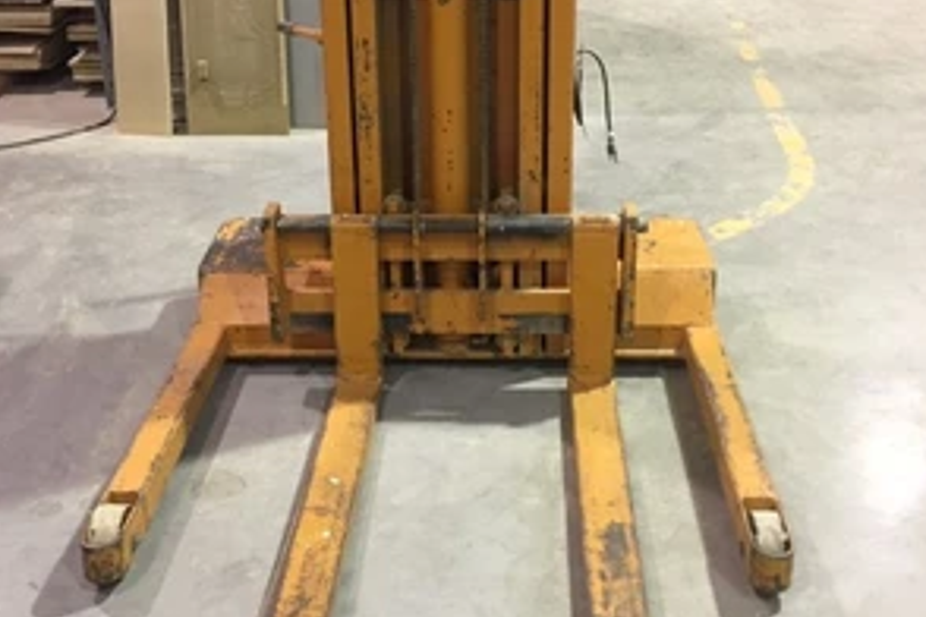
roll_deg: +1.1
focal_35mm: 41
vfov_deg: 32.0
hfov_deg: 47.4
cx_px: 460
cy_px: 145
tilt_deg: -20.2
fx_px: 1055
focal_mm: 4.15
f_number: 2.2
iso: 160
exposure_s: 1/30
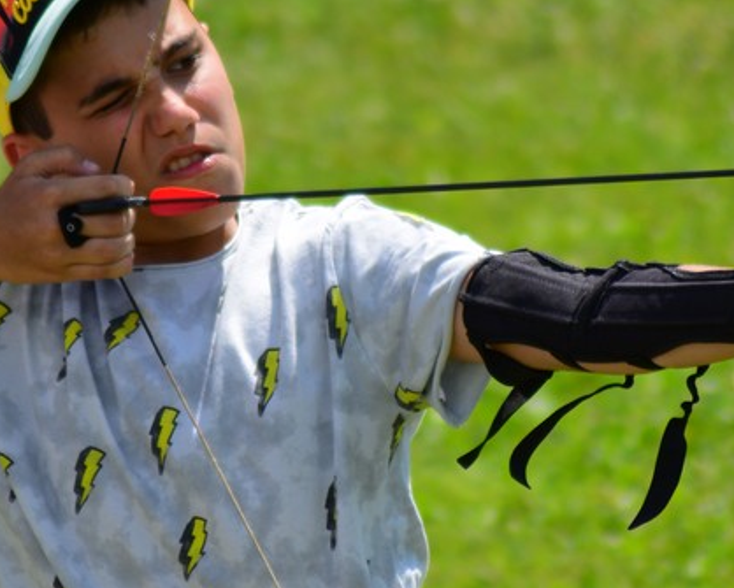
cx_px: 272
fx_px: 17978
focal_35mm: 827
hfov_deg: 2.3
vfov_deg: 1.9
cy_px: 317
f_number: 5
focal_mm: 240
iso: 250
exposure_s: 1/1250
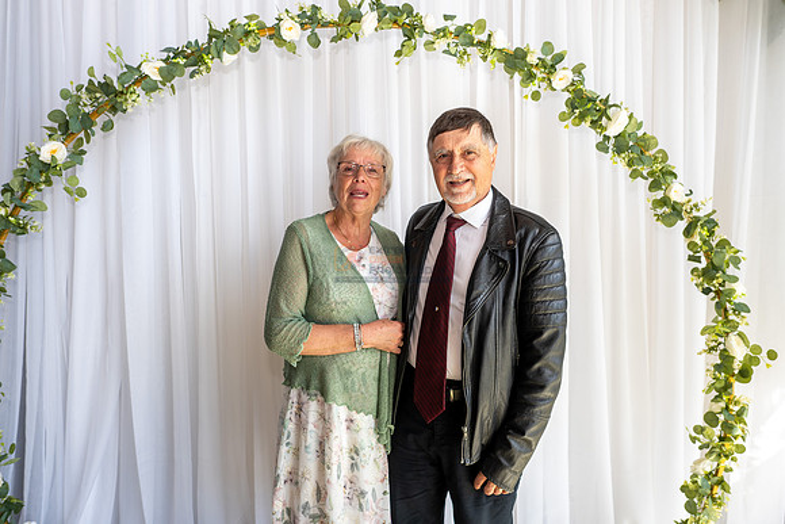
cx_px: 392
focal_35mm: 24
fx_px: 523
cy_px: 262
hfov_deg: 73.7
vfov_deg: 53.2
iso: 250
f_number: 4
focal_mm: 24
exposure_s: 1/125
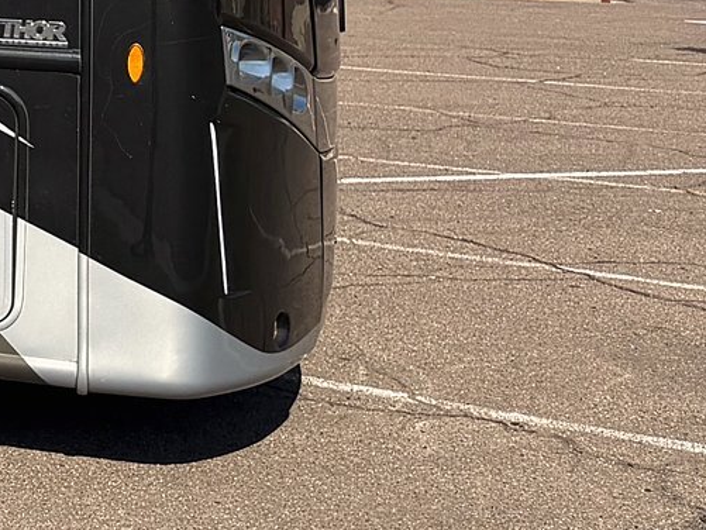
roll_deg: -0.6
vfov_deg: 12.5
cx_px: -961
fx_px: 2346
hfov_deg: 13.1
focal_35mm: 115
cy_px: -140
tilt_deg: -1.7
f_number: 1.78
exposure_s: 1/5319
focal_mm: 6.76
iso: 80
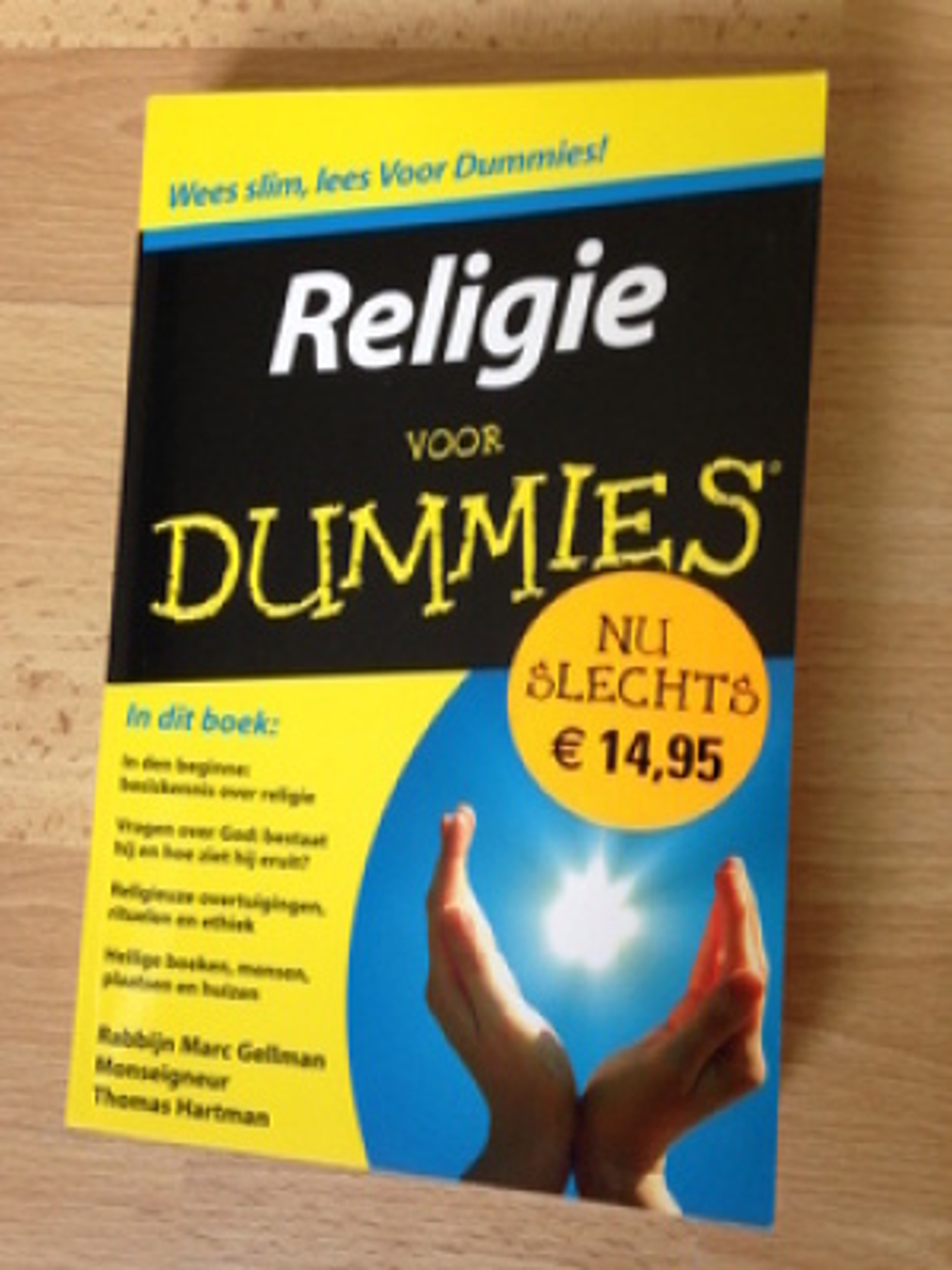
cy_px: 635
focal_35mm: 33
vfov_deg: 55.4
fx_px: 1210
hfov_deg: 42.9
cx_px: 476
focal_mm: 4.12
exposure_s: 1/20
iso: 64
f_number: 2.4
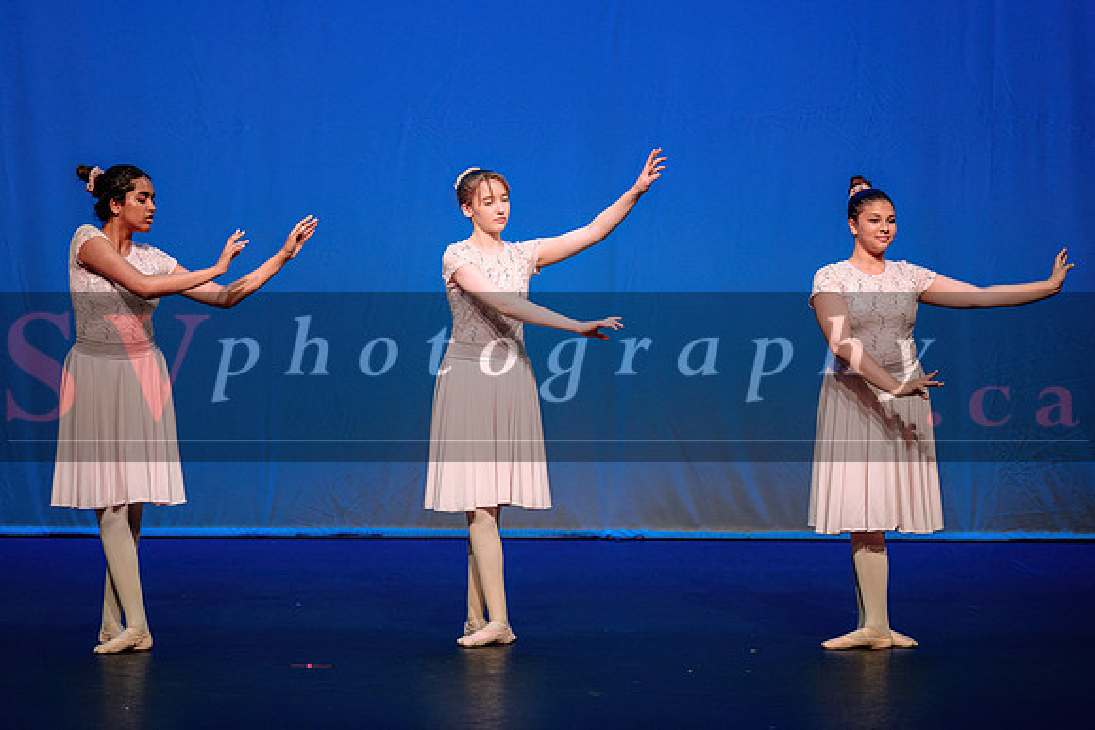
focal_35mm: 171
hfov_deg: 12.0
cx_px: 548
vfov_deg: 8.0
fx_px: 5203
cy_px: 325
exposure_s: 1/500
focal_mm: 150
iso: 1250
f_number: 2.8
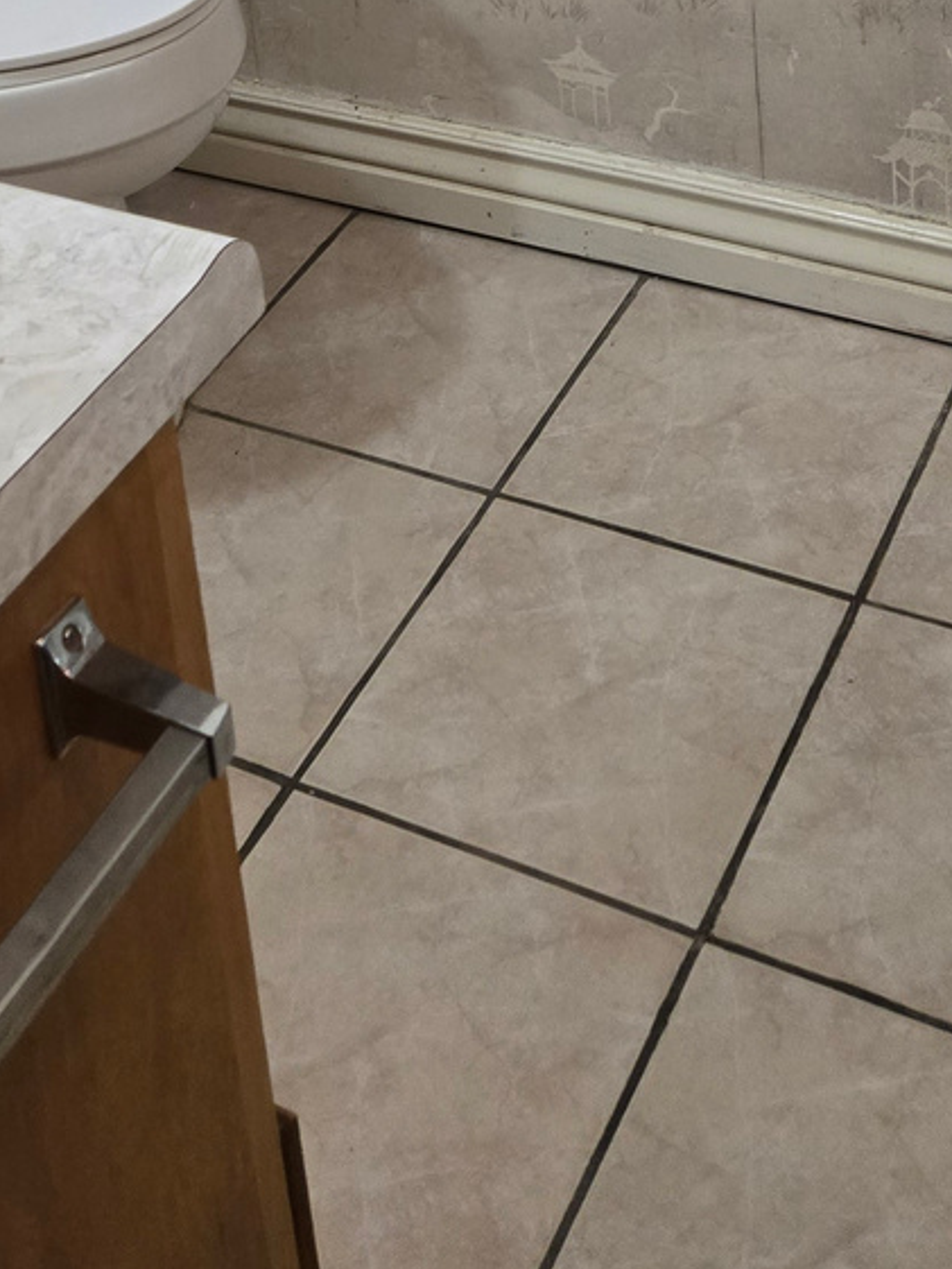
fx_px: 2309
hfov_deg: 23.3
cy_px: -371
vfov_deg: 26.2
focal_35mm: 63
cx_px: 554
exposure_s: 1/120
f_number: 1.8
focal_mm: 5.4
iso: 400
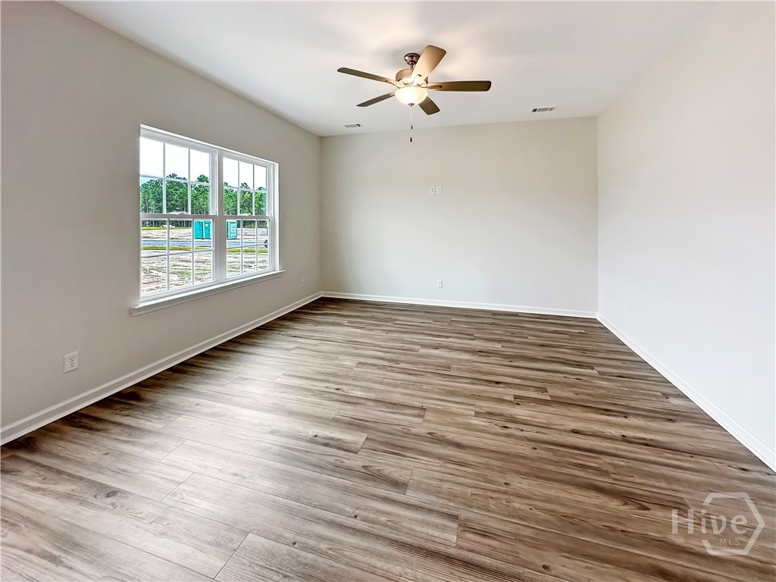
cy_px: 291
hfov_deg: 102.1
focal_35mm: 14
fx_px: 314
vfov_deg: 85.7
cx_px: 388
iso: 100
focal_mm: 2.22
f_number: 2.2
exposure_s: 1/120
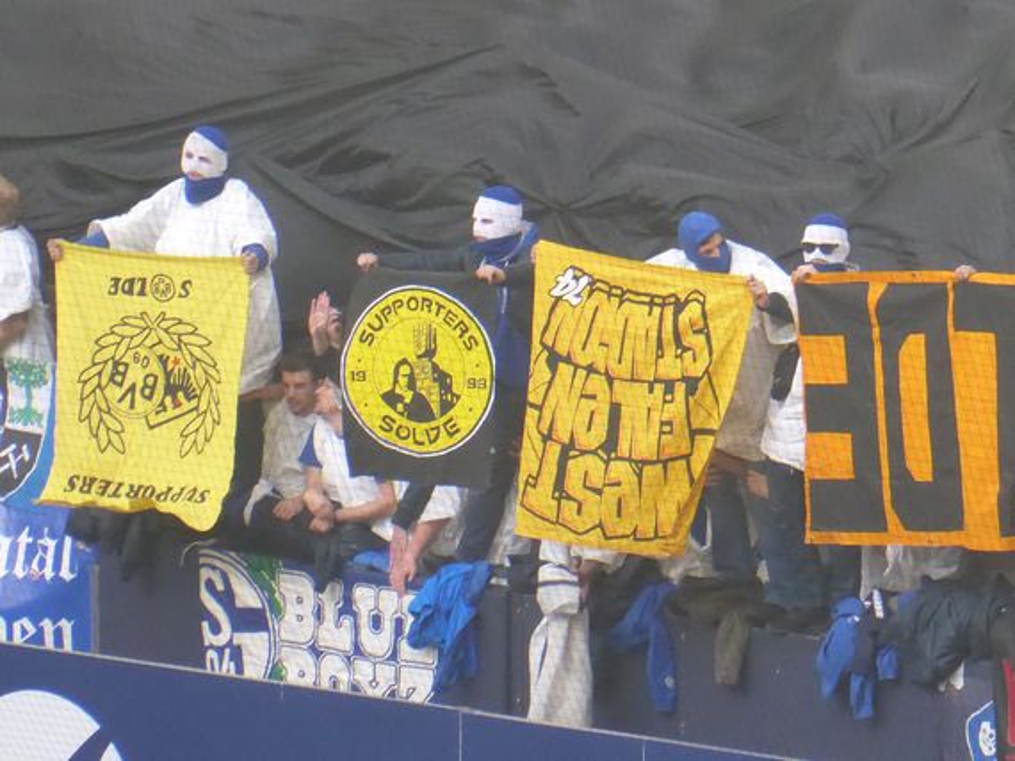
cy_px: 380
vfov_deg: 1.3
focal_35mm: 1183
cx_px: 508
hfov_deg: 1.7
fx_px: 34673
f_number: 6.4
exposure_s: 1/125
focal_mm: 129
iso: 800
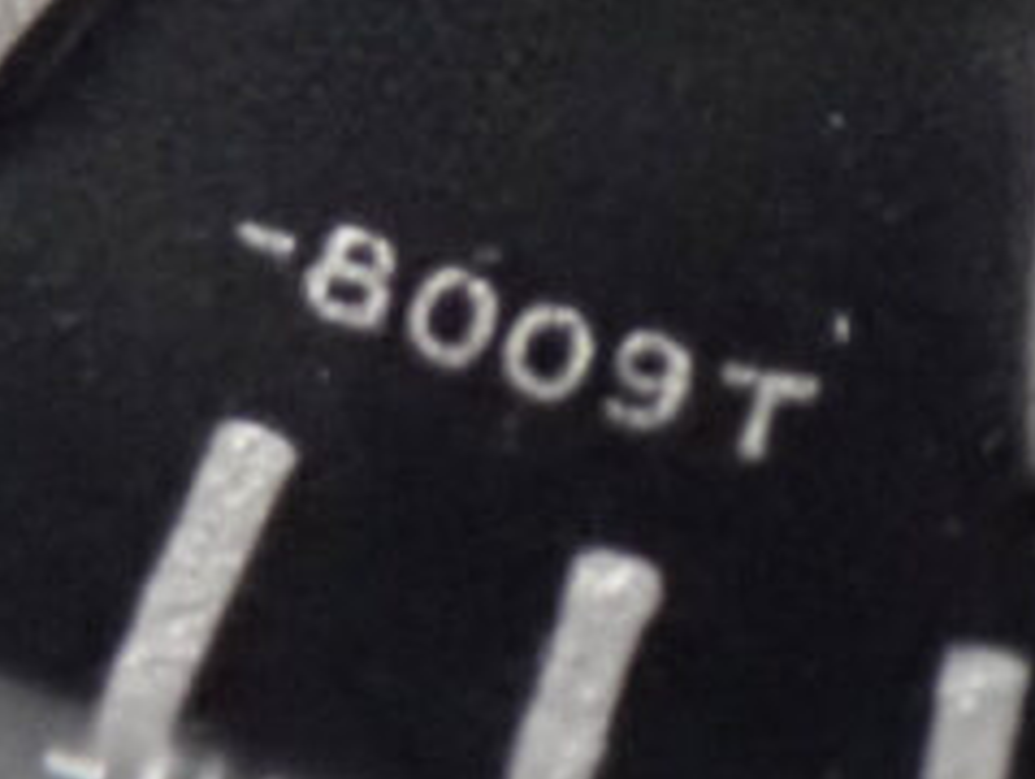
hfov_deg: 5.1
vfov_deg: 3.8
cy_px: -273
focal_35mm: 386
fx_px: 11559
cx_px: -260
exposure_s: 1/20
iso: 1600
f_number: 4.1
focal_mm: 13.65
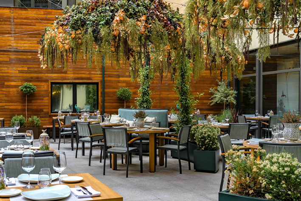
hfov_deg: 55.8
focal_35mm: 34
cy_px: 100
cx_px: 150
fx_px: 284
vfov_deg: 38.9
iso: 100
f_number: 10
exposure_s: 1/50
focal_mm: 34
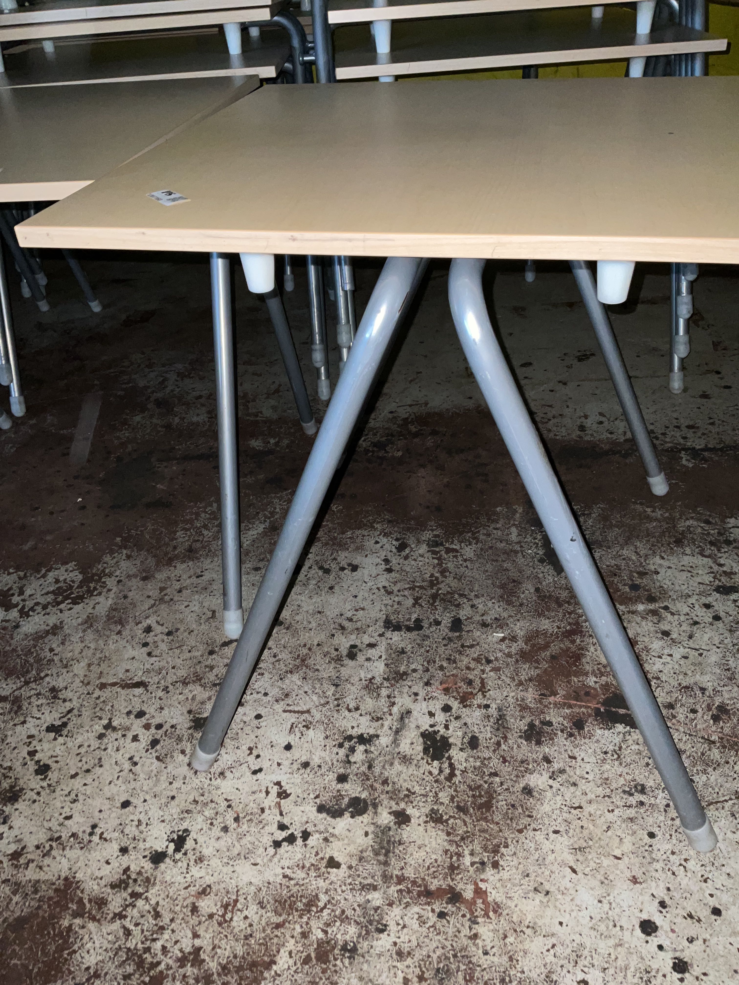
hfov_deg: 48.2
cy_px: 492
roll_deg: +4.2
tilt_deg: -35.1
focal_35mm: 29
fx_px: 825
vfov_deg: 61.7
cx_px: 370
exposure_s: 1/24
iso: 80
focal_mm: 3
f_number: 1.8
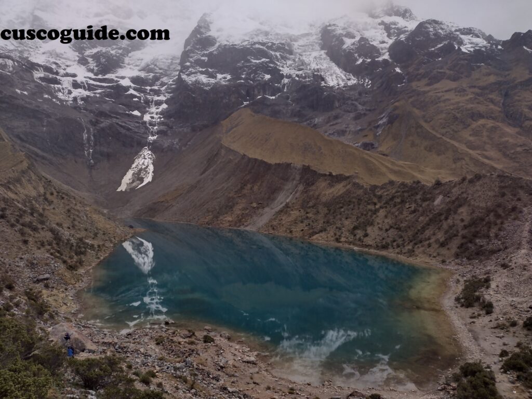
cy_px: 200
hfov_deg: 65.3
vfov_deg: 51.4
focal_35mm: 27
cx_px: 266
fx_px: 415
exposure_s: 1/691
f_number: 1.7
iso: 100
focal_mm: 4.71
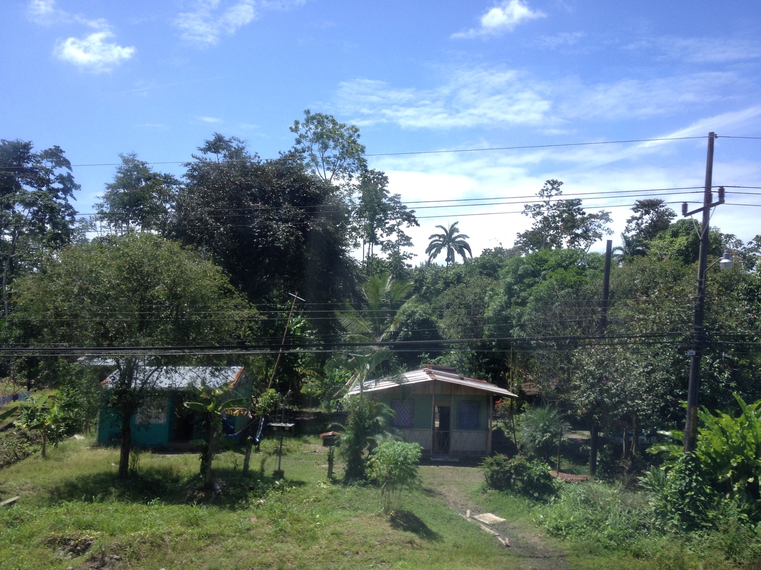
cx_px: 380
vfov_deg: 40.7
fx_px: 769
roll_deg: -0.9
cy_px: 285
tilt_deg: +0.4
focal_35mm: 35
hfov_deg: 52.6
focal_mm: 4.28
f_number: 2.4
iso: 50
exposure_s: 1/620
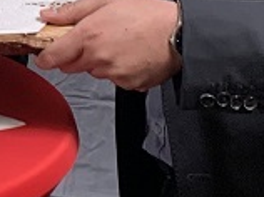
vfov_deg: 8.7
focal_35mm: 165
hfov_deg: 10.6
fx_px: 1256
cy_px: -134
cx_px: -331
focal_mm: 4.25
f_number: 1.8
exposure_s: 1/50
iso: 80
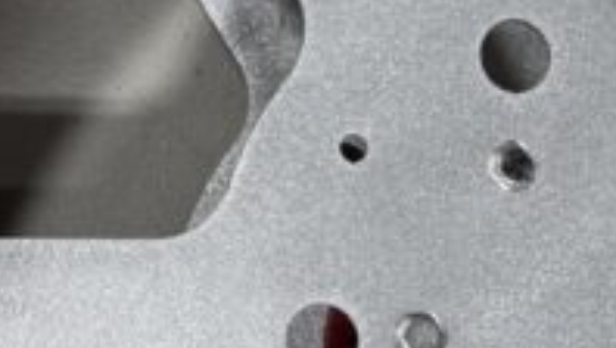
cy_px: 513
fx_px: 2208
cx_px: 520
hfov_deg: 15.7
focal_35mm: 135
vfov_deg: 8.8
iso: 100
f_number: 1.78
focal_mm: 6.76
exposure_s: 1/120
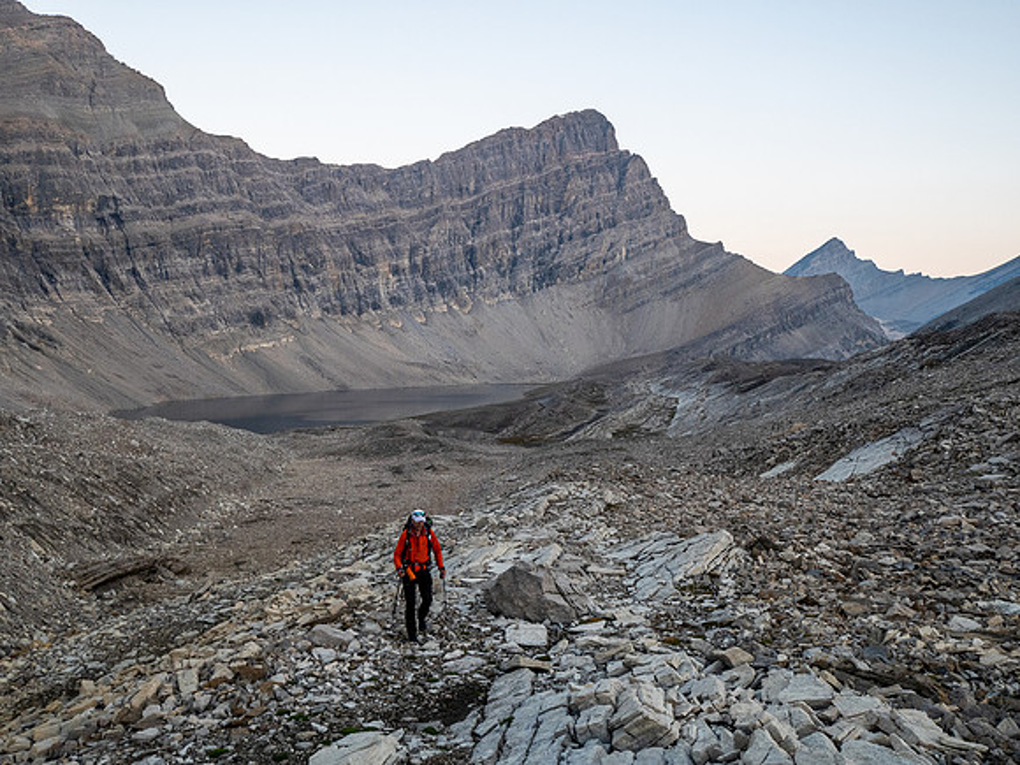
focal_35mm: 34
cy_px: 382
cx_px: 510
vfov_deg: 41.8
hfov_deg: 54.0
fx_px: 1002
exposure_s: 1/60
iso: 500
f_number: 5.6
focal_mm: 17
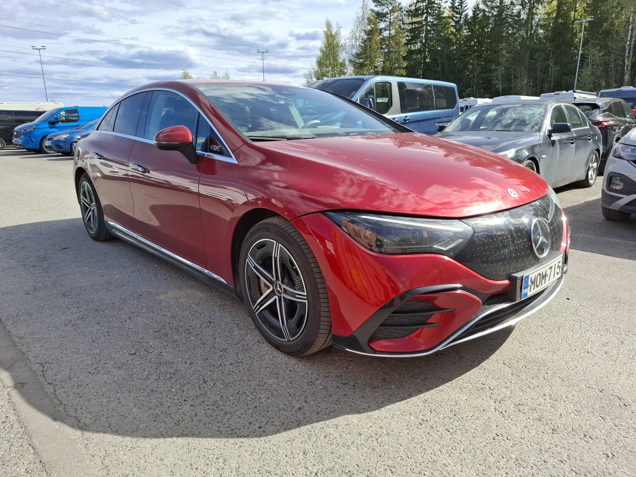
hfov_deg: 73.9
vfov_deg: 58.9
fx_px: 423
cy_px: 238
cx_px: 318
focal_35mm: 23
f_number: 1.8
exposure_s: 1/1572
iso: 50
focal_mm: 5.54
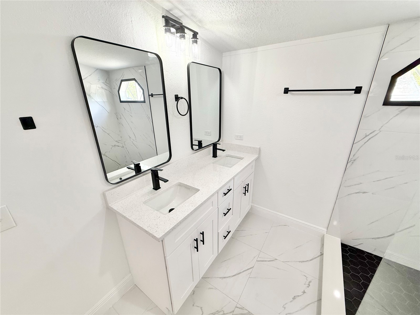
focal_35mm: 14
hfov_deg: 102.1
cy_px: 158
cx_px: 210
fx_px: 170
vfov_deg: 85.7
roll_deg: +0.8
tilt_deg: -19.2
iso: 125
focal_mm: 2.22
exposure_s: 1/120
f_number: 2.2
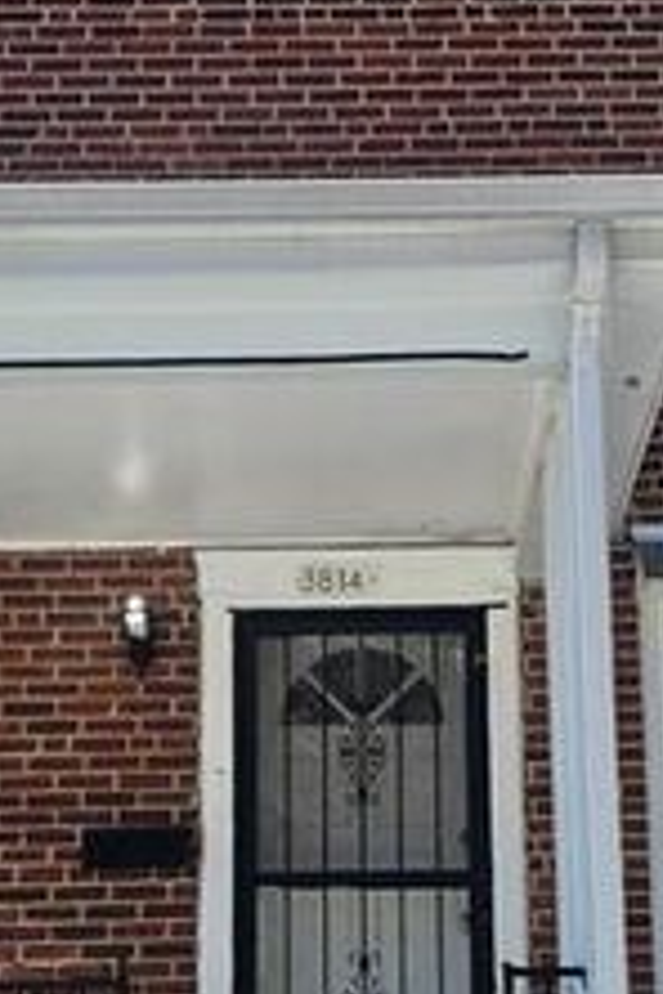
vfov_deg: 27.6
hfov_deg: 18.9
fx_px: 1989
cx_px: 358
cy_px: 781
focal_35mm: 72
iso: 16
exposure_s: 1/1307
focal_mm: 6.3
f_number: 1.7
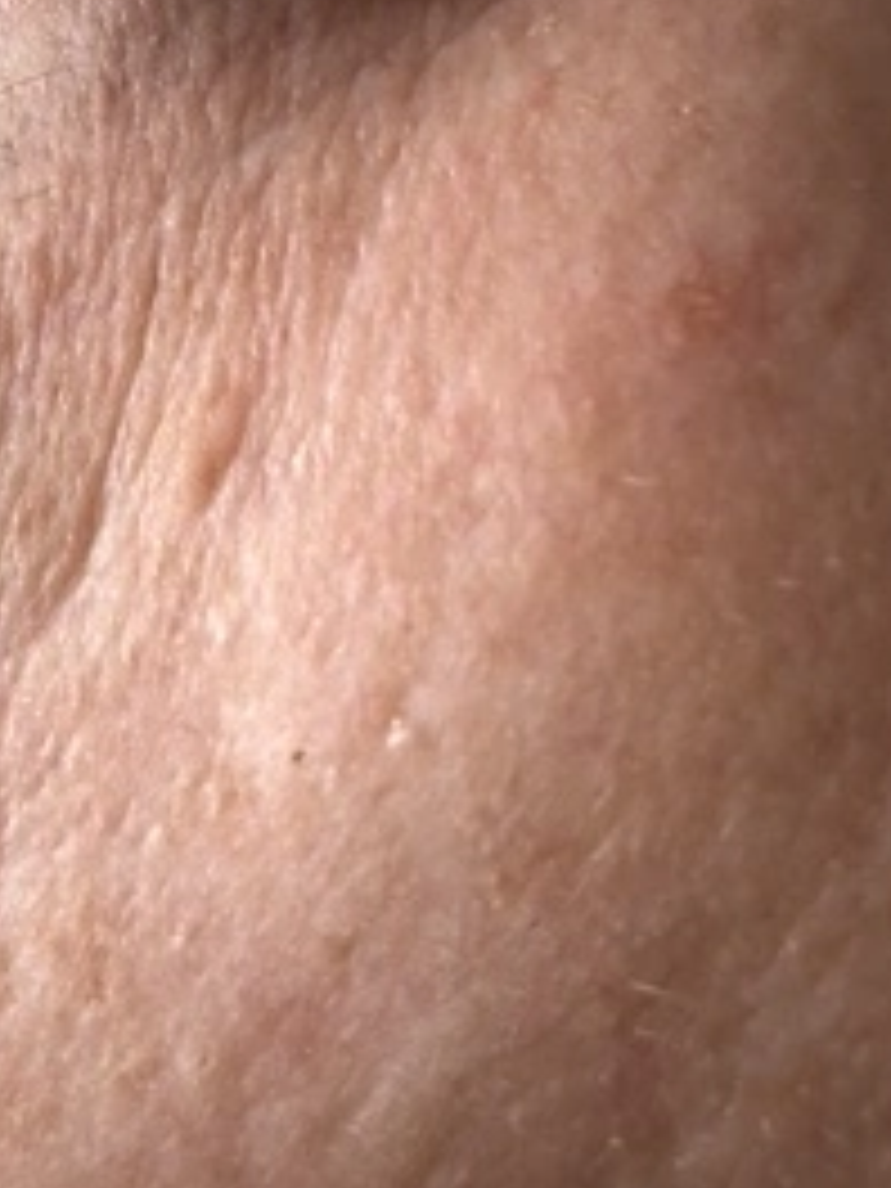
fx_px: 2334
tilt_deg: -26.2
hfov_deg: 21.1
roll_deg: +4.8
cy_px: 72
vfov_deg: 27.3
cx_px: 58
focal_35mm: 68
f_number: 1.8
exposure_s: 1/15
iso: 50
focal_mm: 4
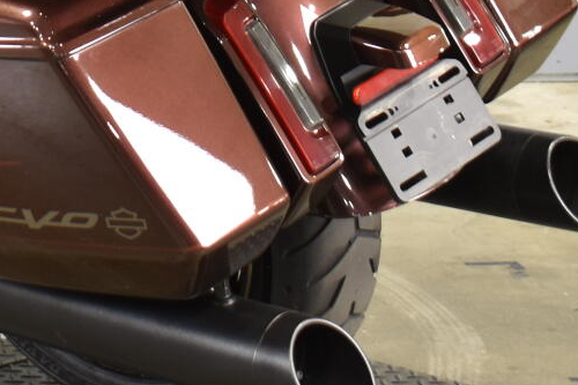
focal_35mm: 168
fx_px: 2696
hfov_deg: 11.8
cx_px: -238
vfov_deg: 8.0
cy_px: -214
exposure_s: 1/8
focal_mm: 28
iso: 400
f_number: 4.2
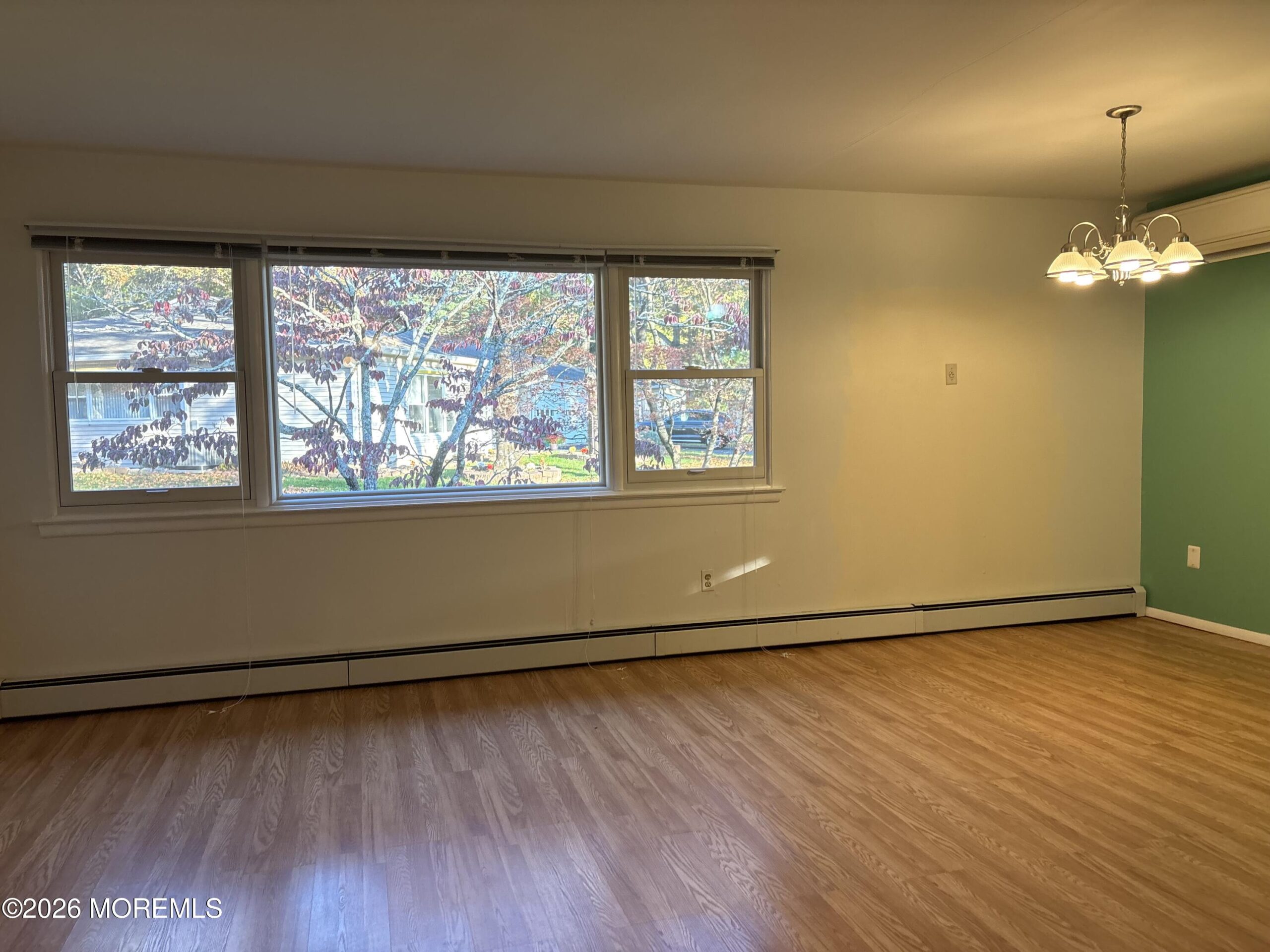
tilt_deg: -5.0
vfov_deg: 53.1
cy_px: 476
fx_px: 954
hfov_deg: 67.3
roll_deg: +1.3
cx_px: 635
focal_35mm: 26
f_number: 1.6
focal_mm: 5.96
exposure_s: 1/60
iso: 80
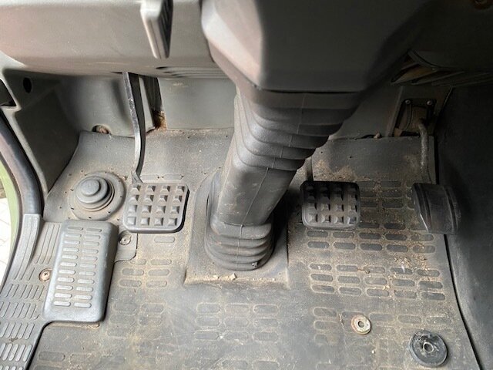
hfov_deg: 67.3
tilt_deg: -45.2
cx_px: 246
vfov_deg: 53.1
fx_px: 370
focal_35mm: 26
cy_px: 185
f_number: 1.8
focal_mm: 4.25
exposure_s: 1/60
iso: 250
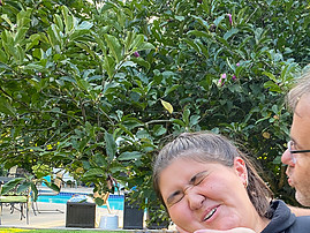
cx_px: 294
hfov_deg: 32.2
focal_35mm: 56
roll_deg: -1.7
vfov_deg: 25.5
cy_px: 200
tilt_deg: -7.7
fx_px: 502
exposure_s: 1/86
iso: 125
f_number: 1.8
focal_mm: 4.25
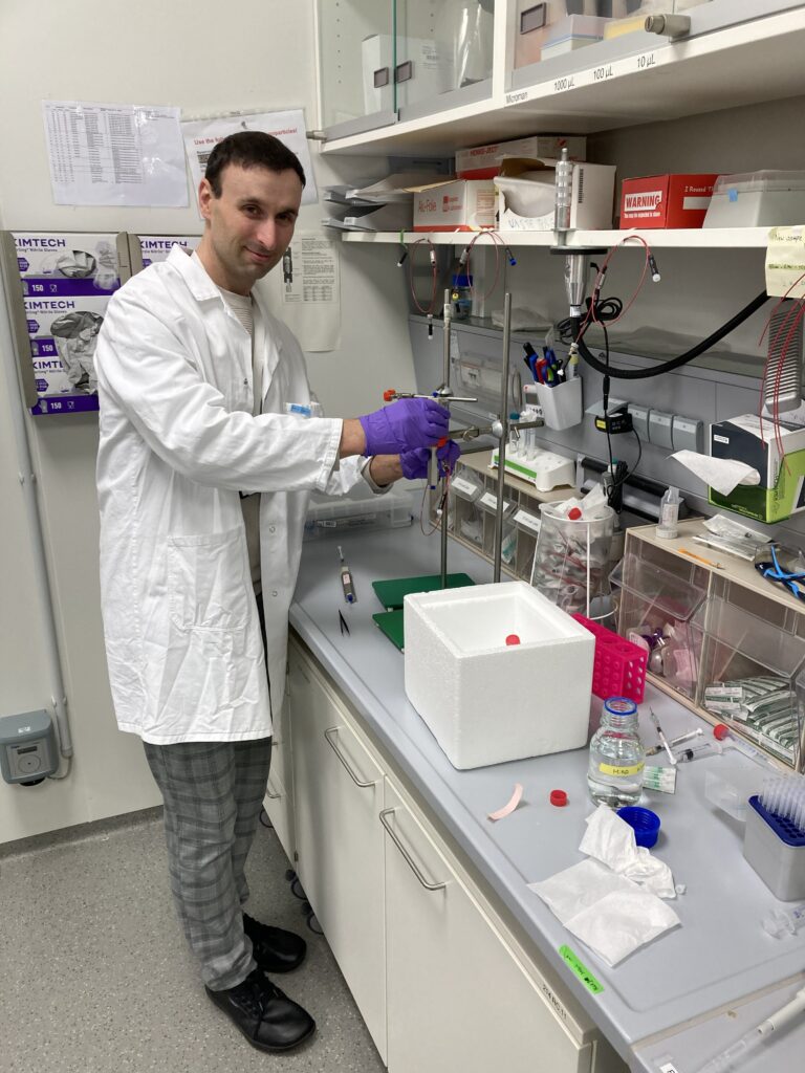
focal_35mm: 28
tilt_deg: -19.6
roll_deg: -0.6
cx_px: 402
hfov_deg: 49.7
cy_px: 536
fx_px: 868
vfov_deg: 63.4
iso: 64
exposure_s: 1/100
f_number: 1.8
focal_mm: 3.99
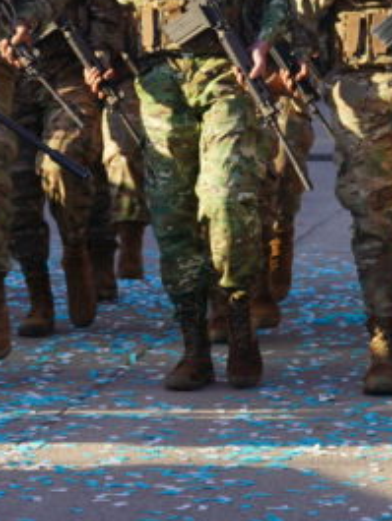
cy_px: -48
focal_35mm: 208
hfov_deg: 7.1
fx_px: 3138
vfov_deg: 9.4
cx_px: 4
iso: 100
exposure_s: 1/200
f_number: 5.6
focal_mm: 56
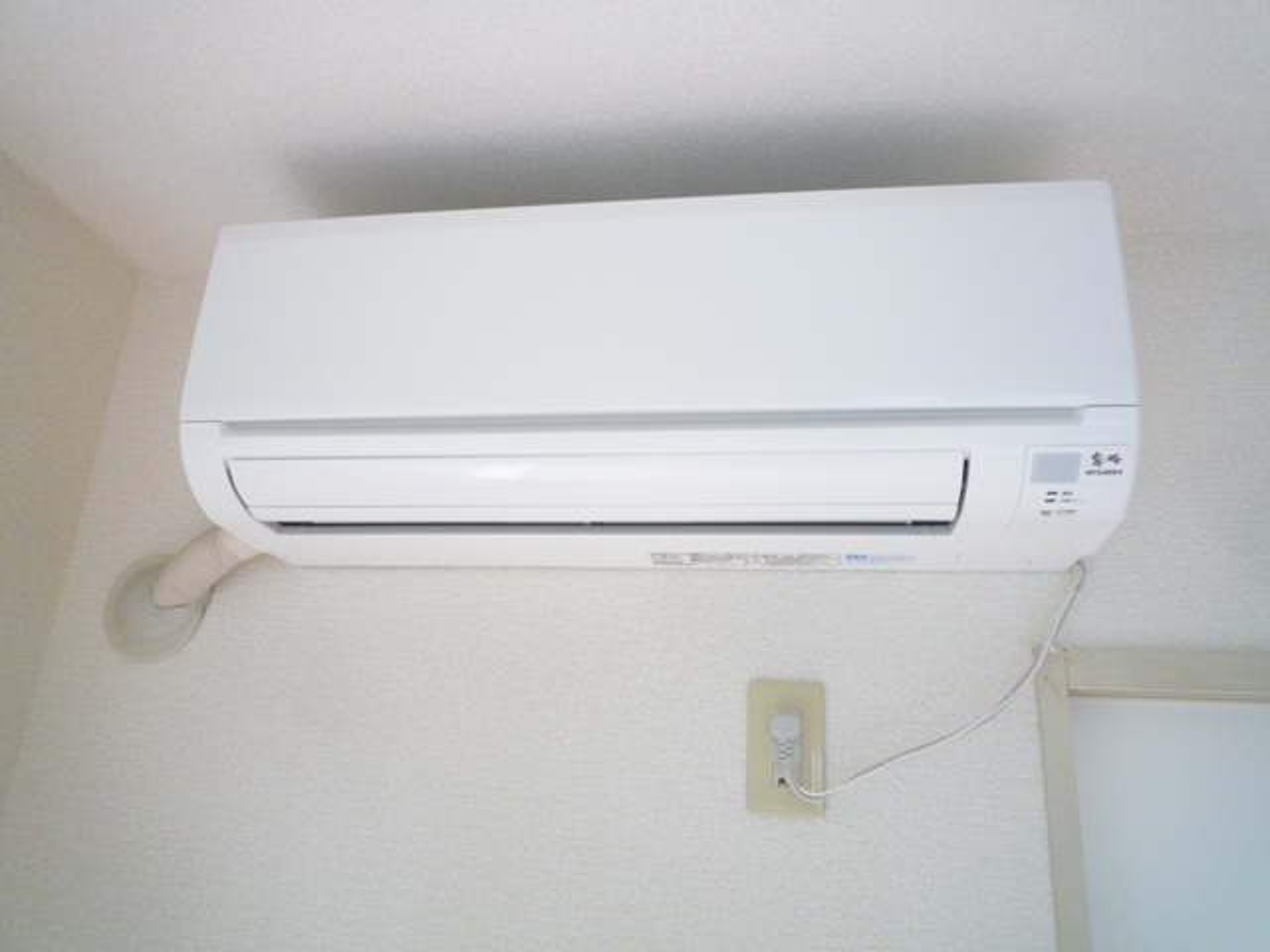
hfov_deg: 69.4
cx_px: 635
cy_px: 476
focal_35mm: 25
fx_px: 917
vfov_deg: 54.9
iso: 200
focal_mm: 4.4
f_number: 2.8
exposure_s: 1/30
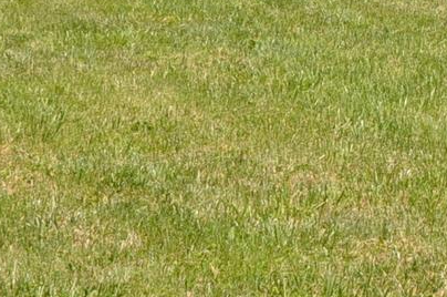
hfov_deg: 13.9
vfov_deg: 9.3
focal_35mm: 137
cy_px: -306
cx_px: 716
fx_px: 1698
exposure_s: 1/250
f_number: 8
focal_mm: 18
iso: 200
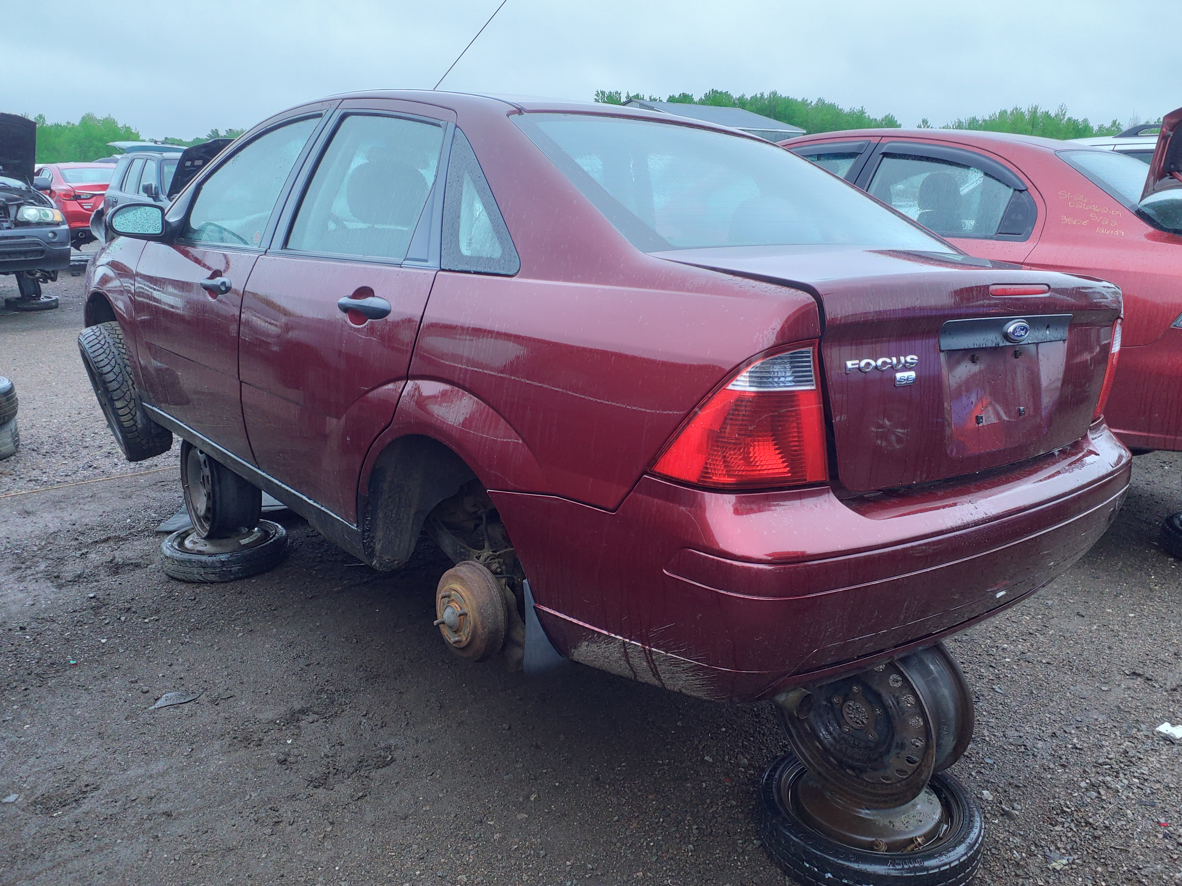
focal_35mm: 26
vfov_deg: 53.1
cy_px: 443
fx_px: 888
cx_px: 591
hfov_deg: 67.3
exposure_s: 1/60
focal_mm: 3.58
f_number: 1.9
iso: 125
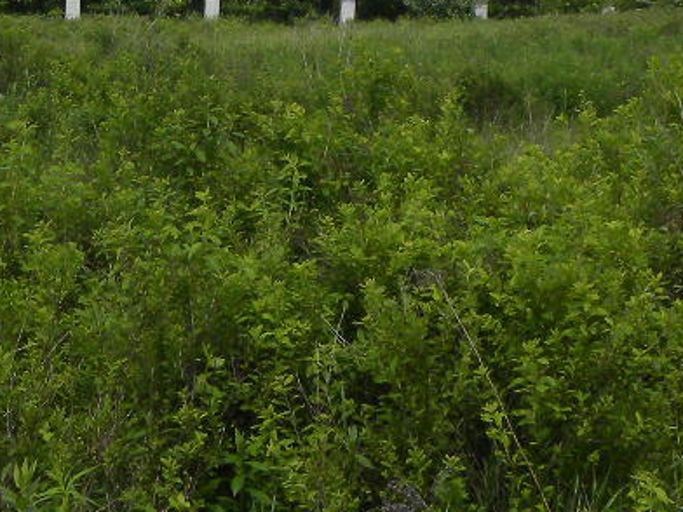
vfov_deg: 16.6
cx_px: 199
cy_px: -120
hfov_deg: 22.9
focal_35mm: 85
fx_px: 1677
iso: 64
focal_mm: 4.6
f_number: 5.6
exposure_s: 1/271
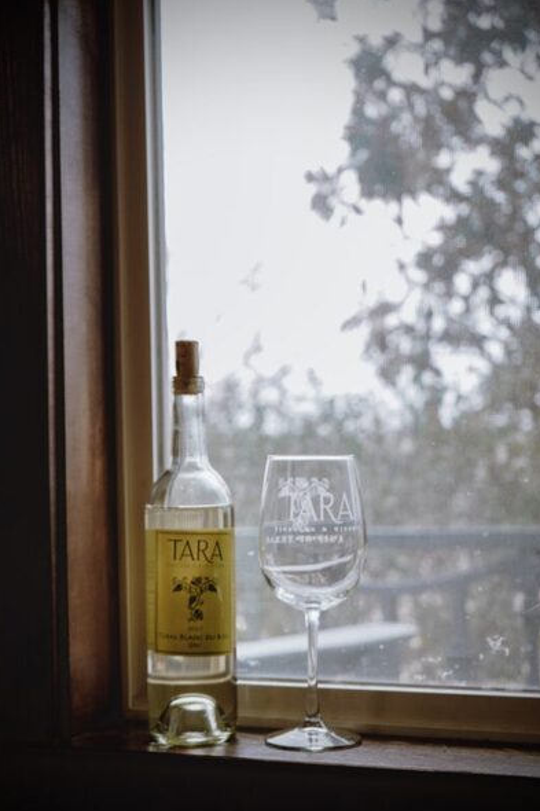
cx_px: 269
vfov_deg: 33.9
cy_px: 408
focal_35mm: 59
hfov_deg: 23.0
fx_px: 1328
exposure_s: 1/250
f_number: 5
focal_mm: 58
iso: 1250
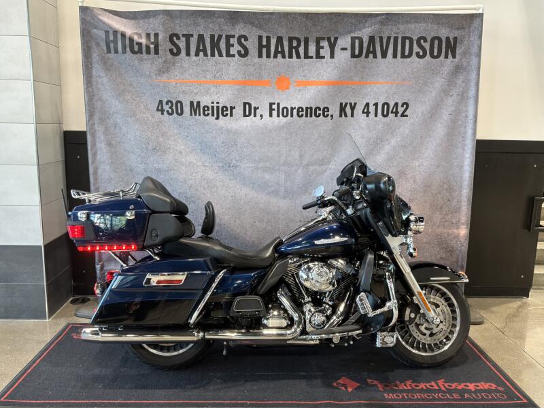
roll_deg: -1.0
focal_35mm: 28
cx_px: 272
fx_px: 440
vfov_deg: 49.7
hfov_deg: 63.4
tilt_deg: -10.0
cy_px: 204
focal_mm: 3
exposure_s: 1/60
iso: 80
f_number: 1.8
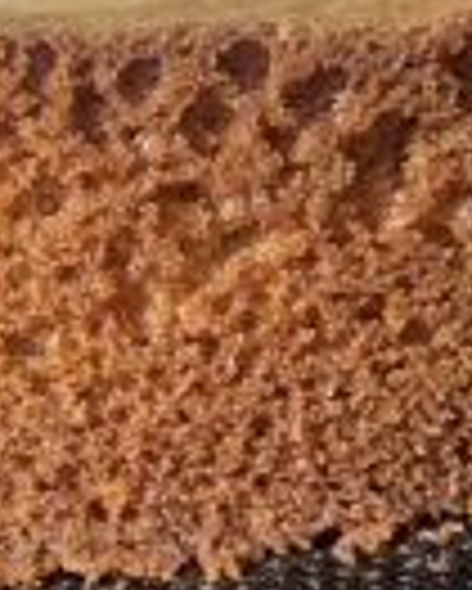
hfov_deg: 16.0
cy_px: 243
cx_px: -83
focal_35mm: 93
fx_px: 1622
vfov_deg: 20.6
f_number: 1.8
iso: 125
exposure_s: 1/77
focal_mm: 4.25
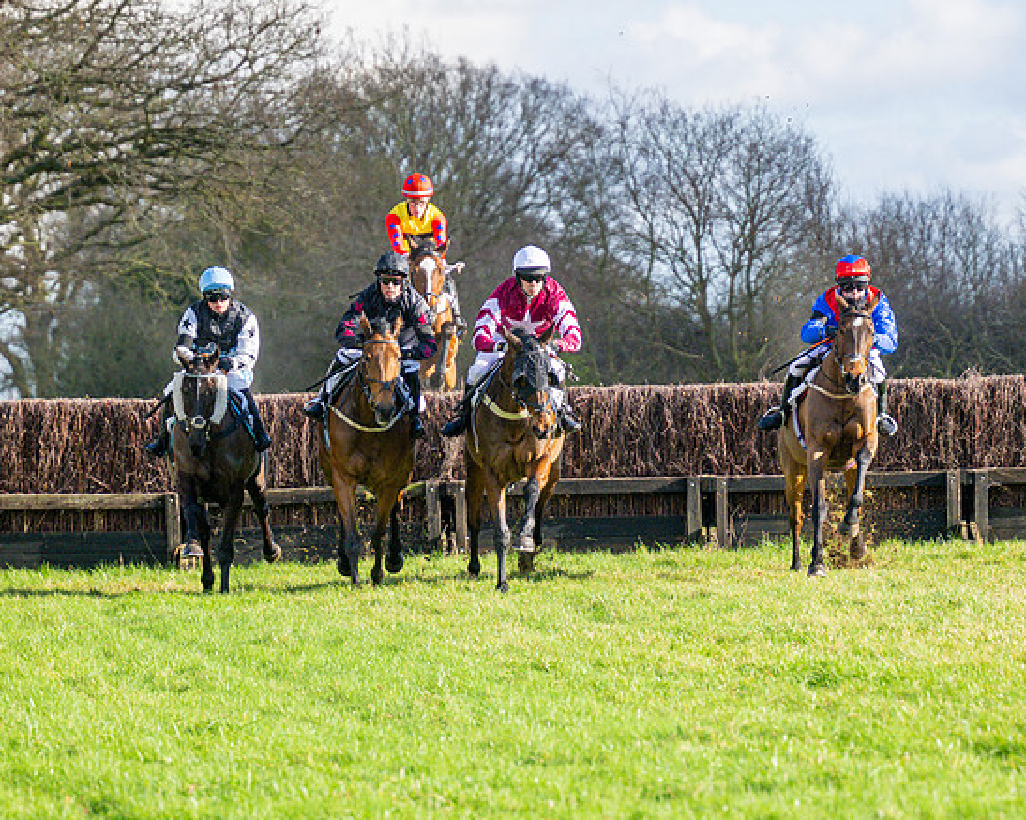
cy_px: 504
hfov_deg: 6.1
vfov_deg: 4.9
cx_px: 568
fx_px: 9560
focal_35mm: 315
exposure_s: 1/2000
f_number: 4
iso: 400
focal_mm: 145
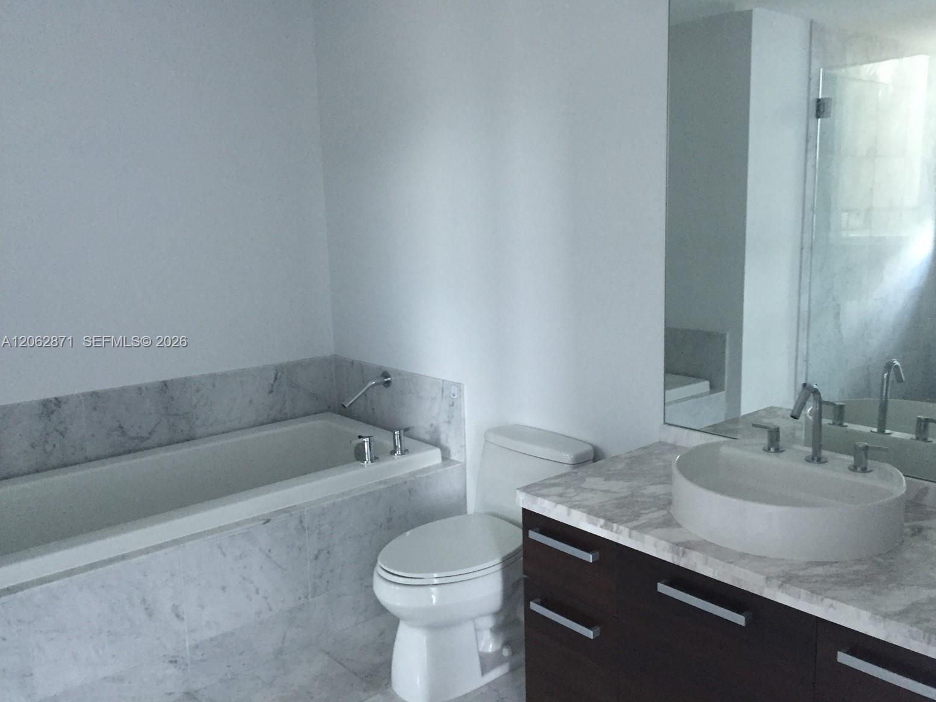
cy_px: 343
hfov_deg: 60.0
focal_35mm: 30
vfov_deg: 46.8
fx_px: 811
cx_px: 483
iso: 125
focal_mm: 4.15
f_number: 2.2
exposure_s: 1/30
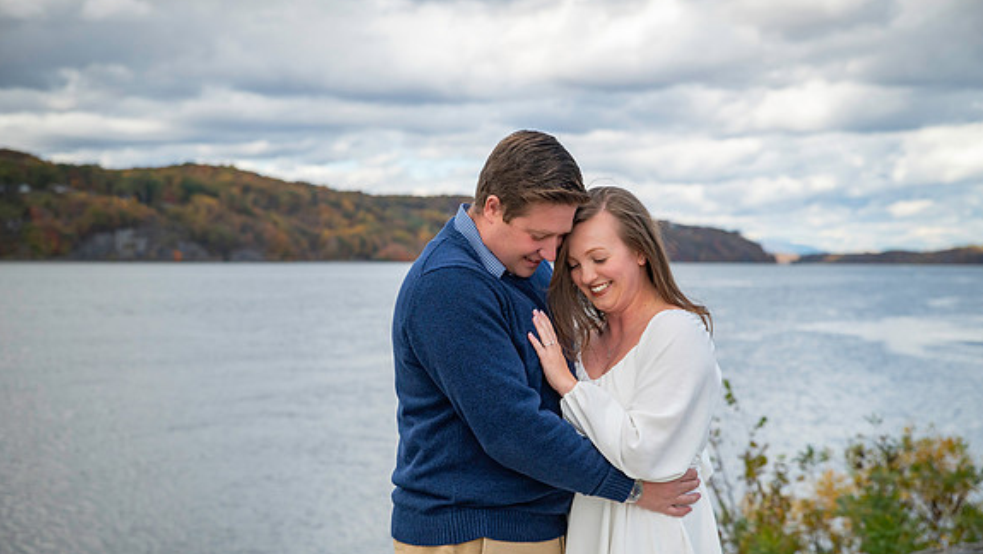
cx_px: 492
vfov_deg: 19.4
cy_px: 306
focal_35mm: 62
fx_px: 1617
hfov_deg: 33.8
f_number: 3.5
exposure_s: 1/8000
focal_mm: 58
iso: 1250
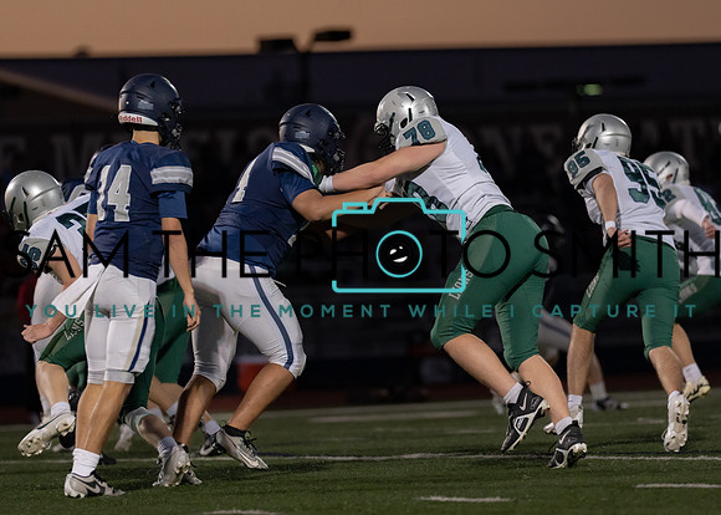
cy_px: 235
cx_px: 340
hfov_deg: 7.3
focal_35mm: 276
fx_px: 5648
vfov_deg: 5.2
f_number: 2.8
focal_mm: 200
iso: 2000
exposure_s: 1/1000
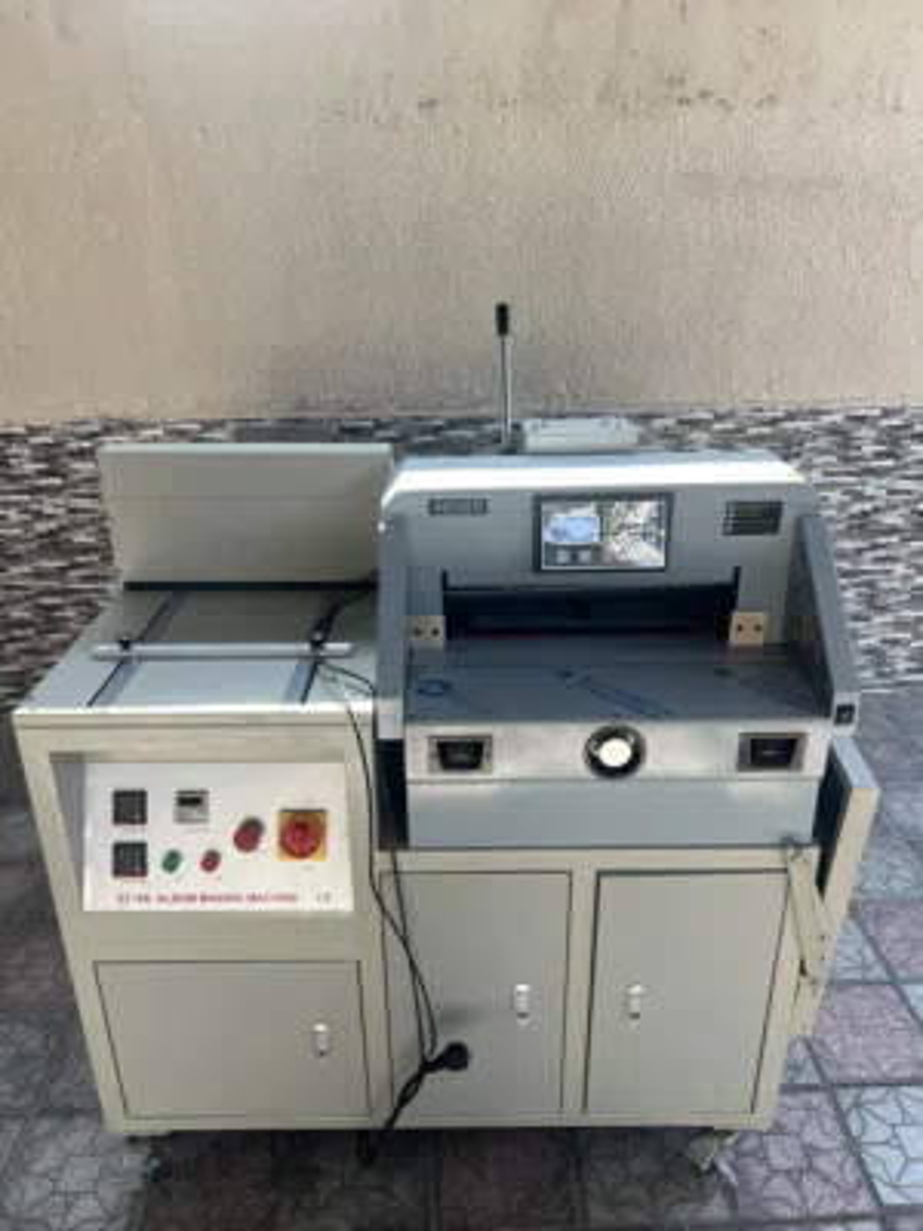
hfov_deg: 53.1
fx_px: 924
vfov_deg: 67.3
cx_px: 462
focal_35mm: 26
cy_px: 616
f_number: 1.5
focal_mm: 5.7
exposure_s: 1/308
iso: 50
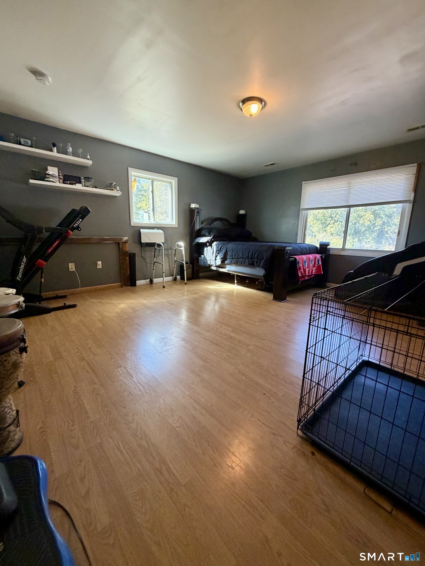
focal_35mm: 14
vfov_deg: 102.1
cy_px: 283
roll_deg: -0.7
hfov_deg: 85.7
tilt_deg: -12.1
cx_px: 212
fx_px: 229
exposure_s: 1/60
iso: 320
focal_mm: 2.22
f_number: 2.2
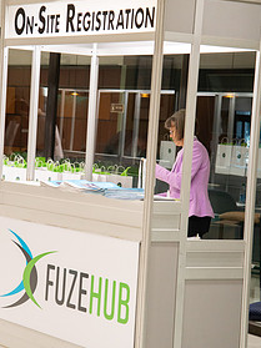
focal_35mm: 124
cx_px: 87
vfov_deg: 15.9
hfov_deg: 11.9
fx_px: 1248
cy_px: 180
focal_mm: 80
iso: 2000
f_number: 4.5
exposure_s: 1/200
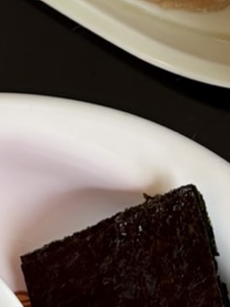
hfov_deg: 7.8
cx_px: 280
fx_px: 1669
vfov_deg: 10.5
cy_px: 25
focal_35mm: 188
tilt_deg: -77.5
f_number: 1.6
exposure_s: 1/139
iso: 32
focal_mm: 5.96
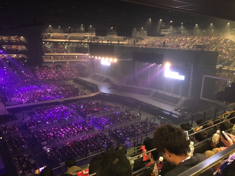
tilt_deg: -14.5
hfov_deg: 61.7
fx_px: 197
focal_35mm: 29
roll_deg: -2.4
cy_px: 88
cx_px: 118
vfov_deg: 48.2
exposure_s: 1/15
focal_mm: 4.15
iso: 400
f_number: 2.2
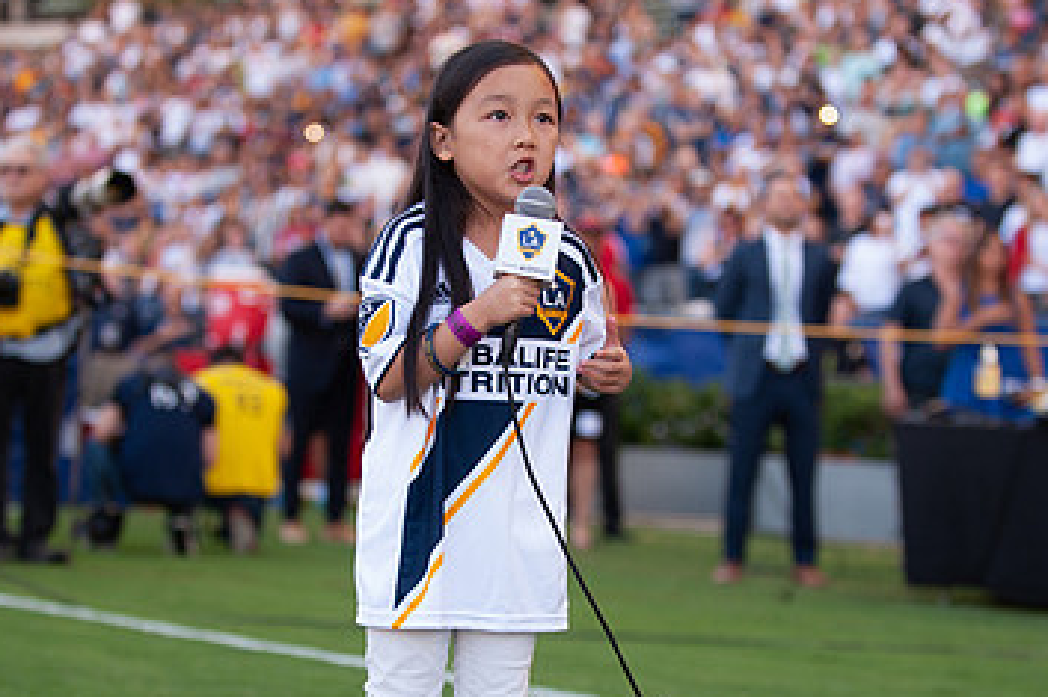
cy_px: 433
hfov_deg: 17.8
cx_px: 511
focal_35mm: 115
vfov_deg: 11.9
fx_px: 3346
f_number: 2.8
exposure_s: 1/1250
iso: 800
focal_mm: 70
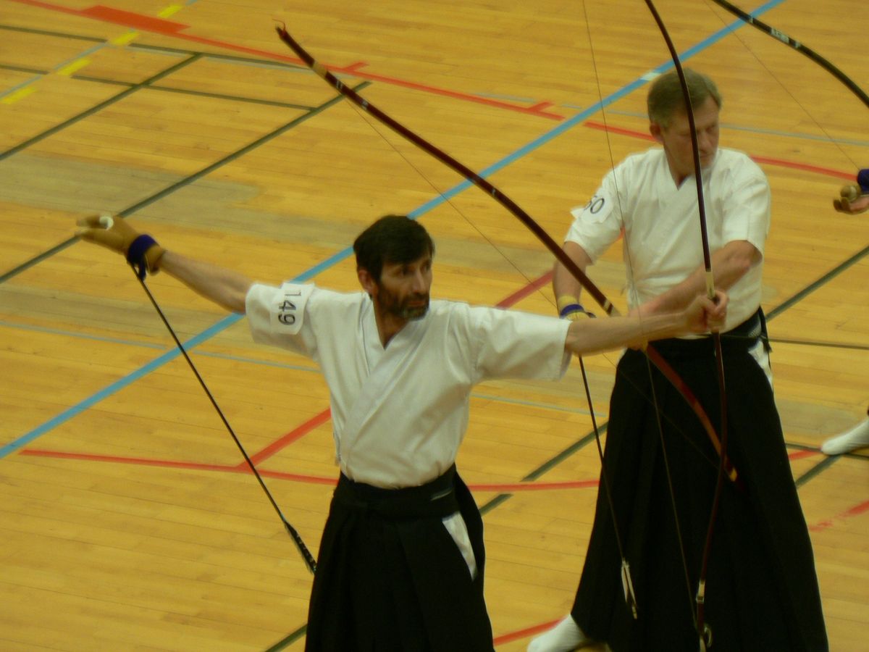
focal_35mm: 240
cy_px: 326
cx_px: 434
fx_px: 6025
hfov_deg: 8.2
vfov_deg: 6.2
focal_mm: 40.1
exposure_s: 1/30
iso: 150
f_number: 3.3
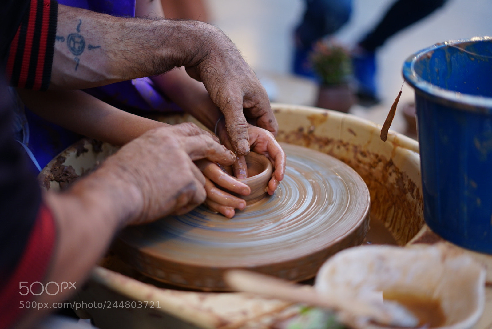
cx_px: 246
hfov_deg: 39.6
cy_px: 164
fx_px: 684
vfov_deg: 27.0
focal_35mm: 50
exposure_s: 1/200
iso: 320
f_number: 1.8
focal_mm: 50
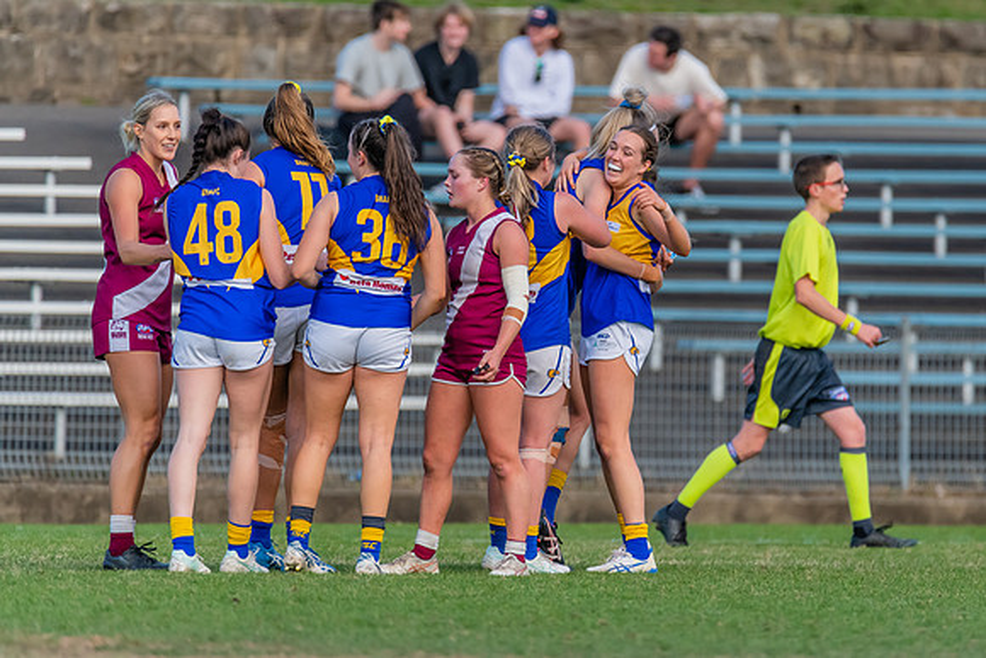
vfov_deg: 1.8
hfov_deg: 2.7
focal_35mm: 754
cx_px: 614
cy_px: 257
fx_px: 20666
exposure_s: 1/1600
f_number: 6.3
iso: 1600
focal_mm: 600
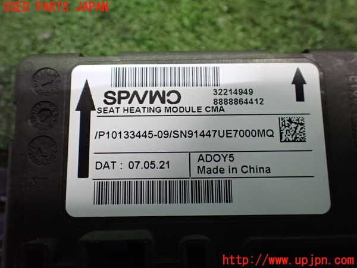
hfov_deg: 60.0
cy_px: 134
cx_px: 178
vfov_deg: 46.8
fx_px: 309
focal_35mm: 30
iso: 800
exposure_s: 1/50
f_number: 2.3
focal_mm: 5.4
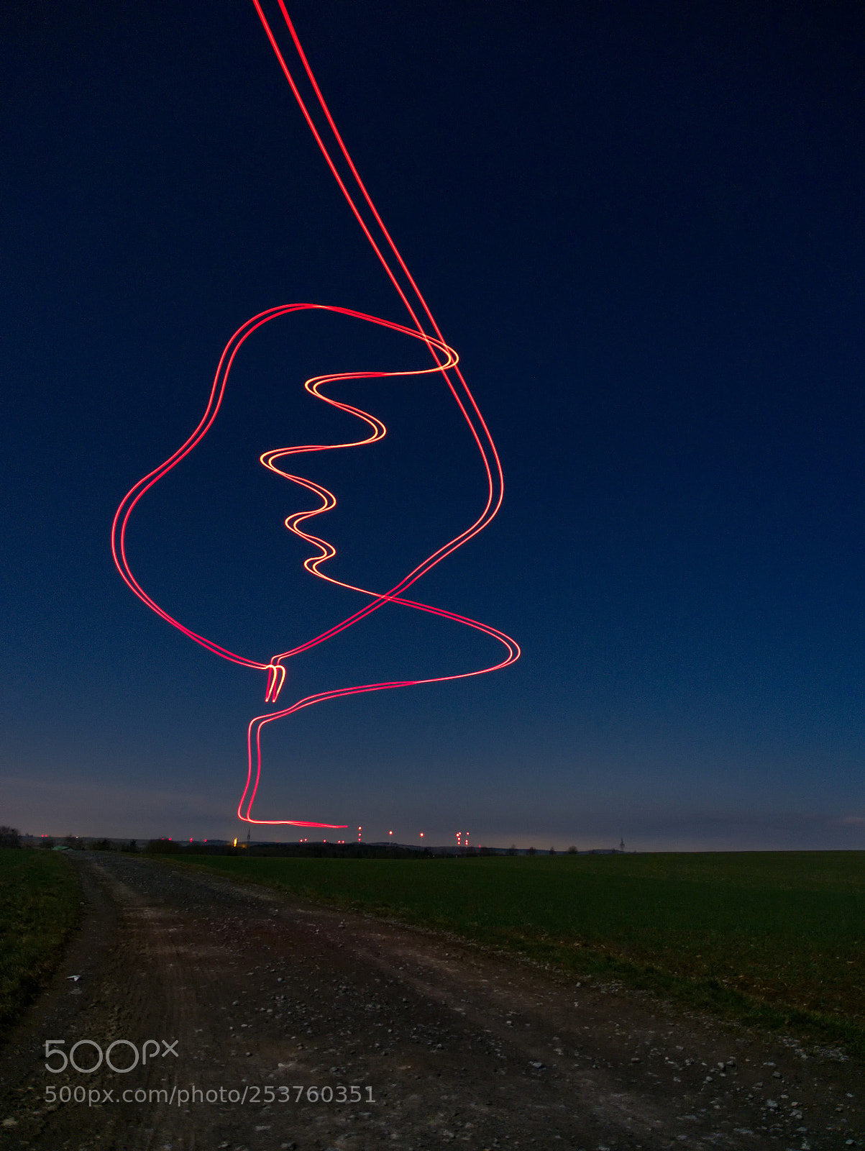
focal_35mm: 28
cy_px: 576
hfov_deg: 49.8
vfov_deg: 63.4
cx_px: 432
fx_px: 931
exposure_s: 51
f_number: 3.5
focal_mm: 14
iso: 100
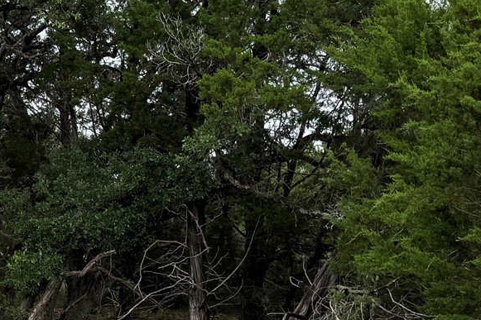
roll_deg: -0.6
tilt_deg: +3.8
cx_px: -156
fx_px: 1175
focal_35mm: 88
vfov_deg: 15.5
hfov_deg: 20.9
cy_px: 170
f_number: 1.78
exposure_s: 1/1493
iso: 80
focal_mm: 6.76
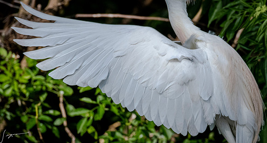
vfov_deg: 1.4
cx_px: 183
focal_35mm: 824
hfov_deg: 2.7
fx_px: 5771
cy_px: 156
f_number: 9
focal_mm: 400
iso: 2000
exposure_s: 1/2500
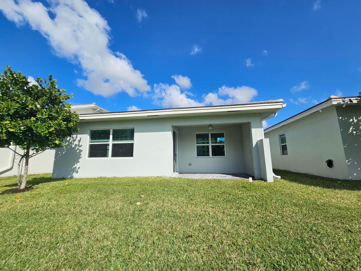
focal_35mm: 13
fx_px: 136
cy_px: 136
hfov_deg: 106.2
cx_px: 180
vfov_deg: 89.9
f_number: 2.2
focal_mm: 2.2
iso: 50
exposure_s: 1/3967
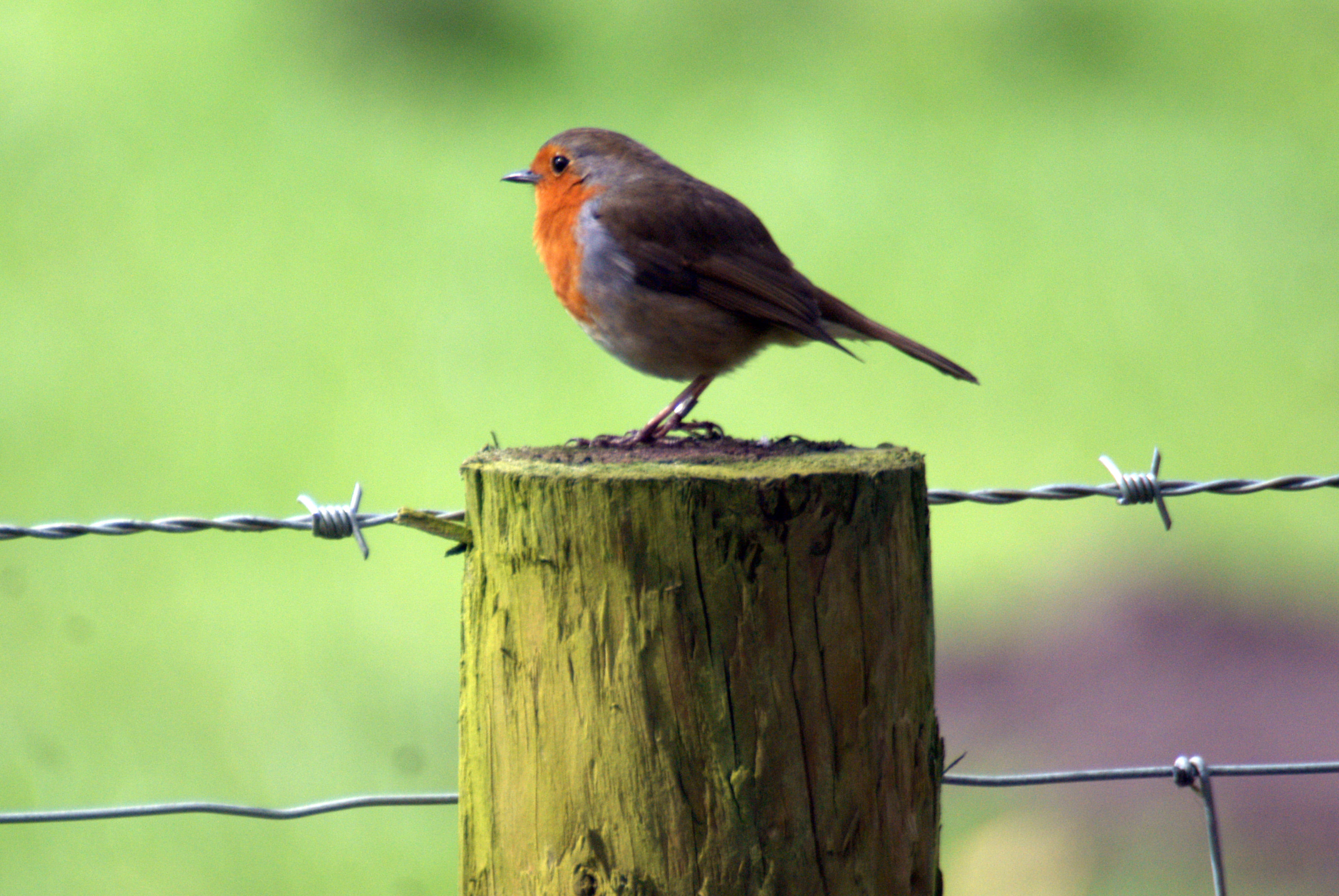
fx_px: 27929
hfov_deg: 2.7
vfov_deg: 1.8
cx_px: 670
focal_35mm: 750
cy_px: 448
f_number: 7.1
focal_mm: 500
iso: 400
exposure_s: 1/500
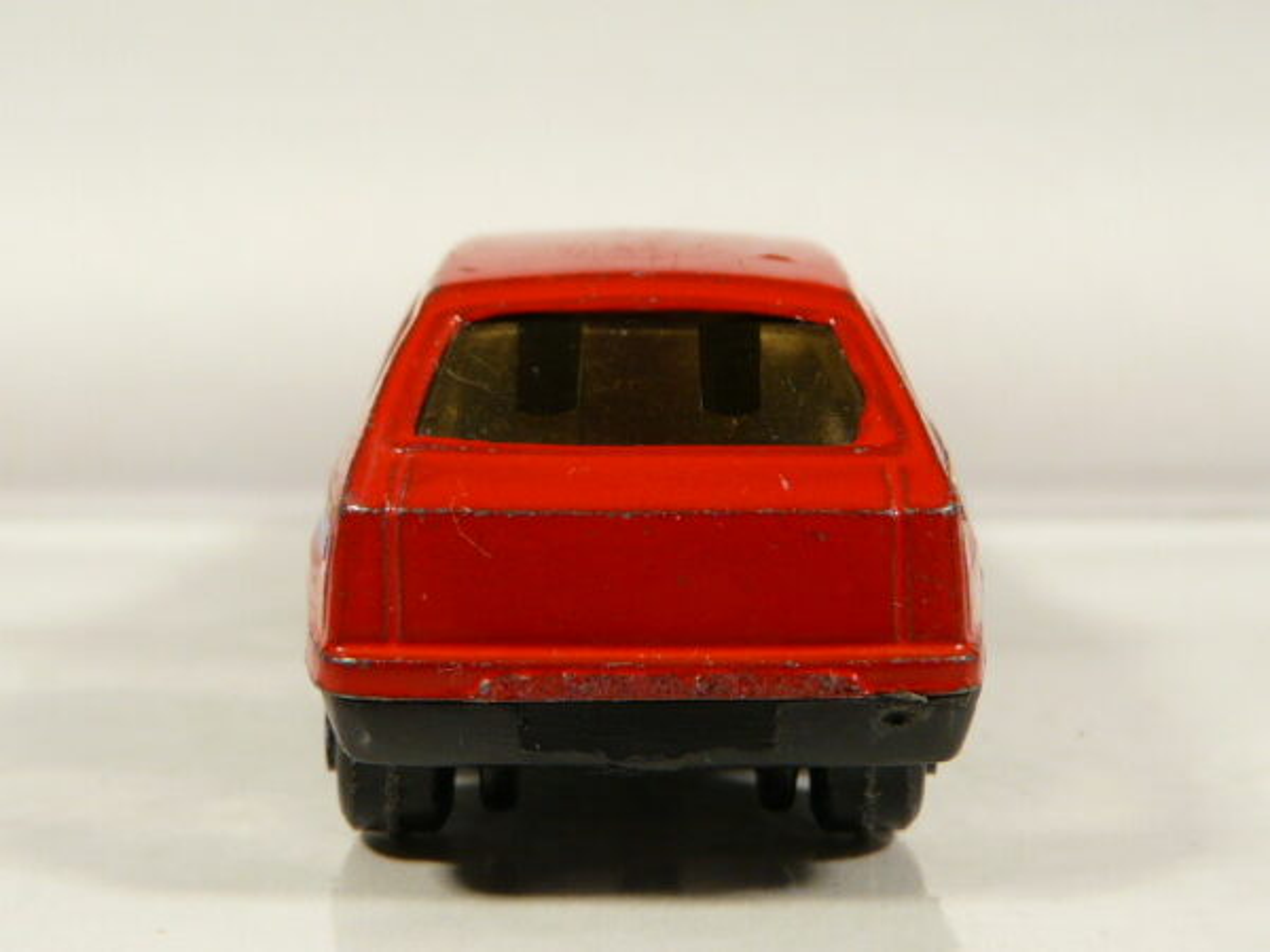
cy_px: 476
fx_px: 2385
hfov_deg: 29.8
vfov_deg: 22.6
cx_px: 635
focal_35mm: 65
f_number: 3.2
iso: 100
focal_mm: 6.7
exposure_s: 1/60
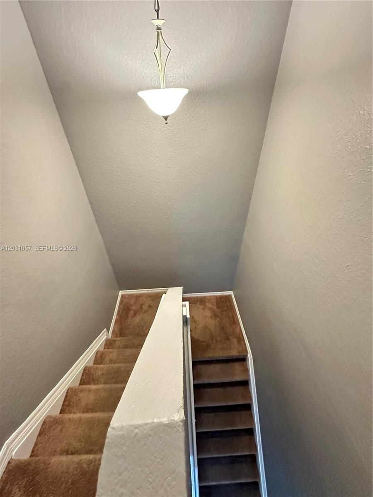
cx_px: 186
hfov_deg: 85.7
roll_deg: +1.1
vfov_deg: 102.1
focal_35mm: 14
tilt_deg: -39.6
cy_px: 248
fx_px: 201
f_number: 2.2
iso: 1250
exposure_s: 1/40
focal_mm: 2.22
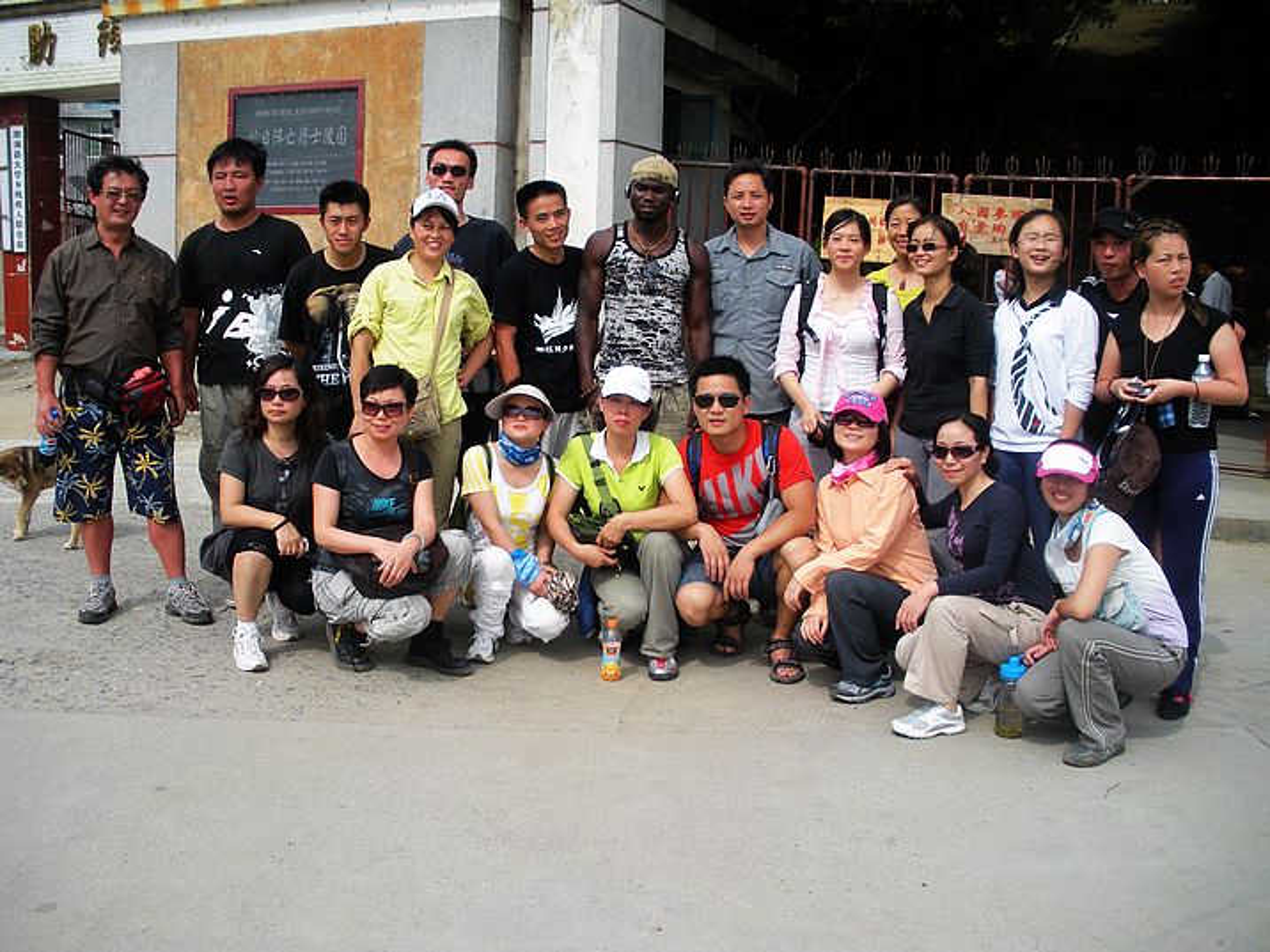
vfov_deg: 39.7
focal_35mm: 36
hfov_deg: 51.4
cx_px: 635
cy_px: 476
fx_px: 1321
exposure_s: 1/381
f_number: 3.5
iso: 64
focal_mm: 6.3
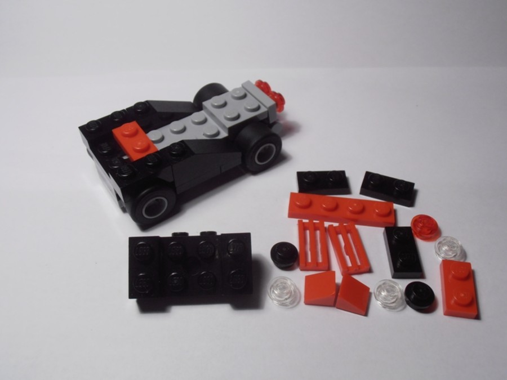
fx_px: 542
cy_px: 190
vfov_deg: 38.7
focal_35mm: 37
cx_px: 254
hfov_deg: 50.1
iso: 80
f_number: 3.9
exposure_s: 1/50
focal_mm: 6.61
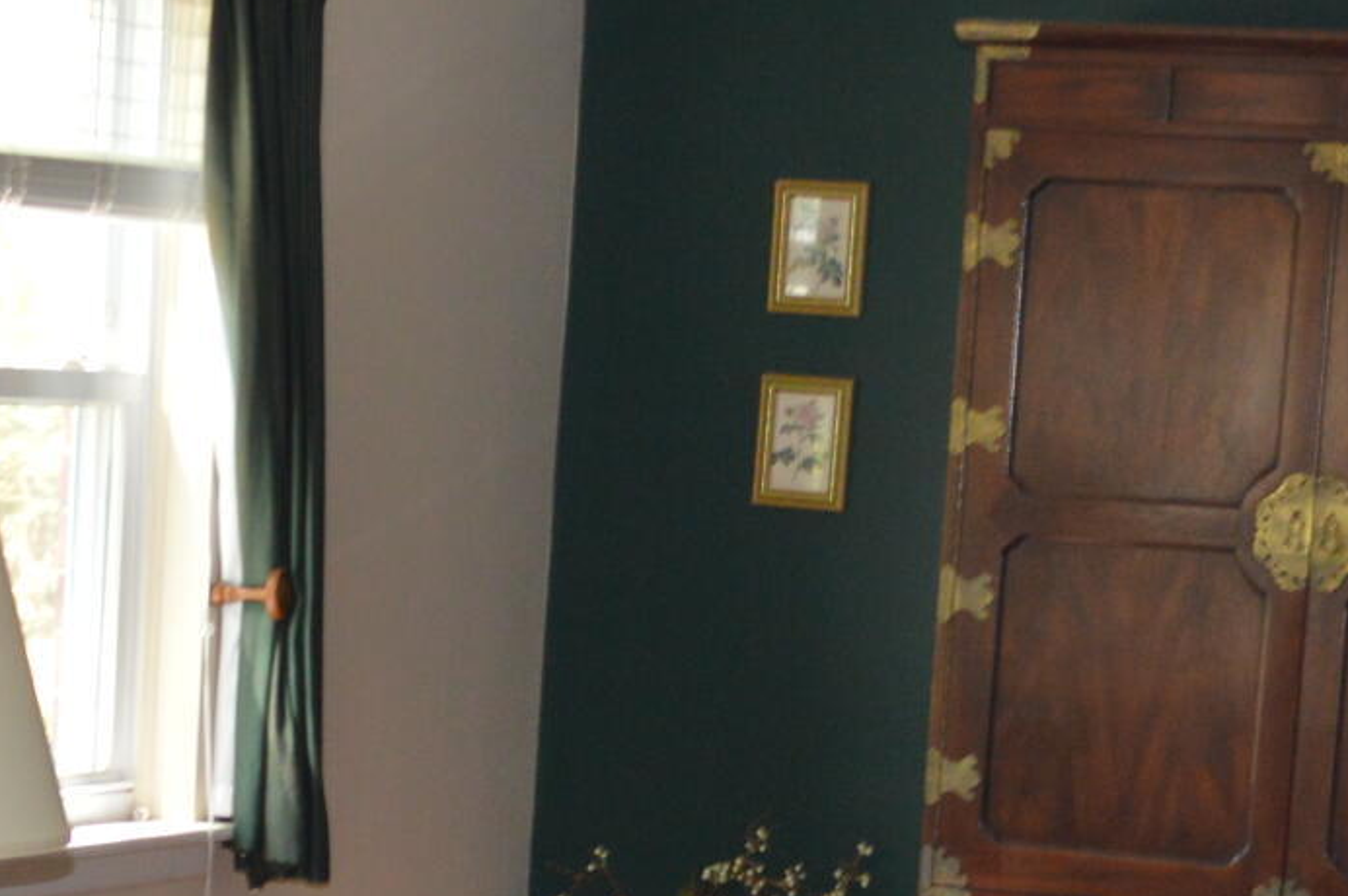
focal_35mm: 143
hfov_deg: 14.3
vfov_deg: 9.3
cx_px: 409
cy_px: 1428
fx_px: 5349
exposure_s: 1/60
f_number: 3.8
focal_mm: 22
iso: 450
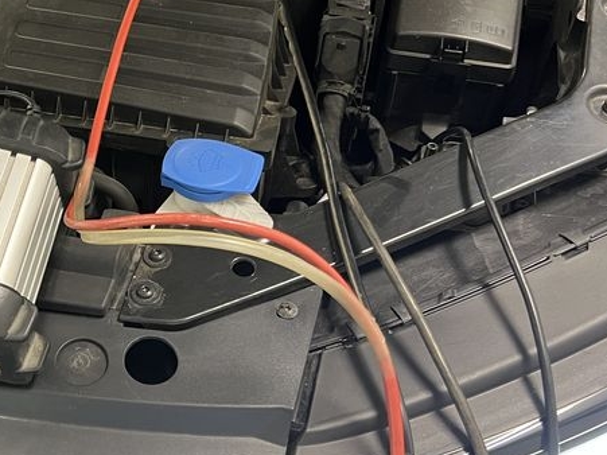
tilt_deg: -44.3
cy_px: 152
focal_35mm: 53
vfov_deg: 27.3
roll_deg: +6.3
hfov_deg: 34.0
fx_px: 929
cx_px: 51
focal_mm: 5.7
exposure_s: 1/33
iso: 500
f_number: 1.5
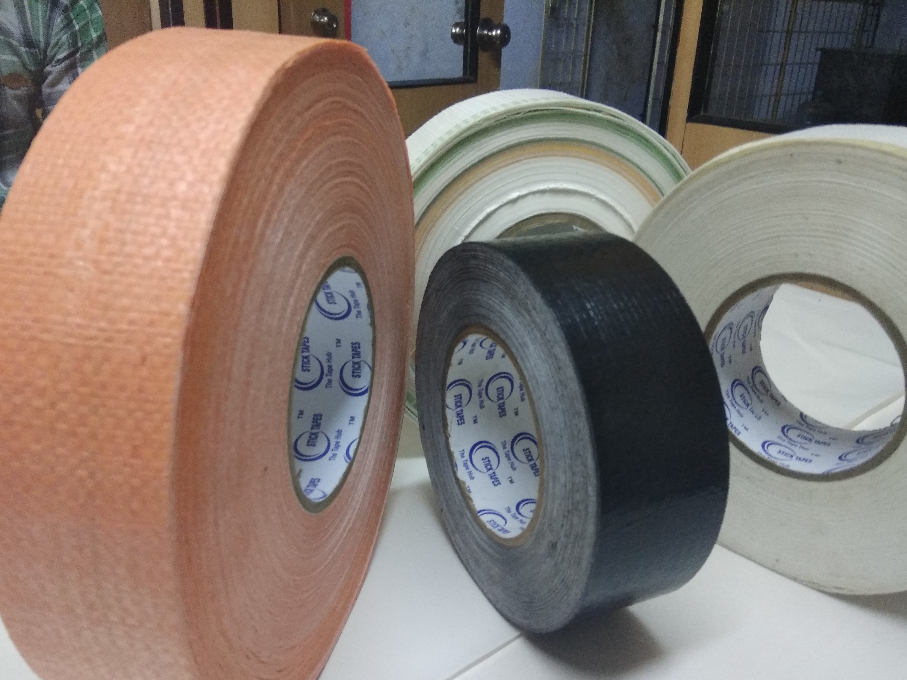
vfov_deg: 56.6
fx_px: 629
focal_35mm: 24
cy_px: 386
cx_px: 470
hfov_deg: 71.6
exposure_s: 1/17
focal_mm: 3.57
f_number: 2
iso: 640
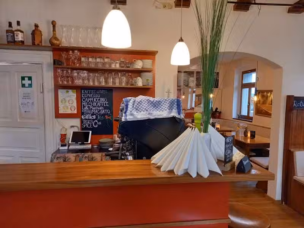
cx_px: 152
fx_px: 220
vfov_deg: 54.9
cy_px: 114
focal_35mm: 25
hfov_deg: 69.4
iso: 320
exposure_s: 1/33
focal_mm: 4.65
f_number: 1.8
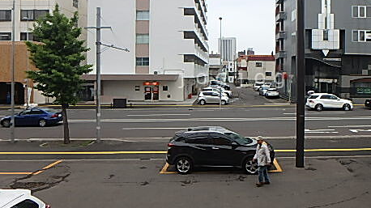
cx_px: 233
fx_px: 315
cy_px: 79
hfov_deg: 60.2
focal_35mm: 32
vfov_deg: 36.4
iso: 125
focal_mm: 3.7
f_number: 3.5
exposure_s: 1/400
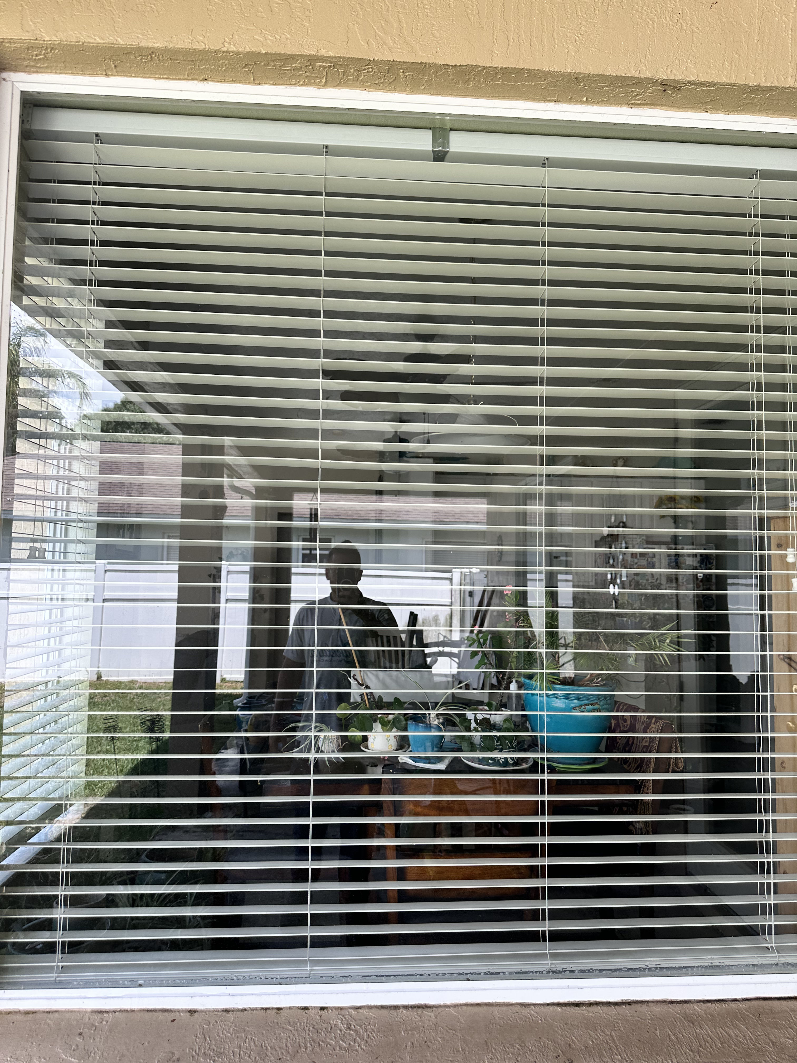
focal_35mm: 24
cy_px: 532
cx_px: 398
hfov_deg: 56.8
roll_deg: -3.0
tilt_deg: +3.9
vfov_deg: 71.6
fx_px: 737
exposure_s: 1/224
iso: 64
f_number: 1.78
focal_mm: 6.86
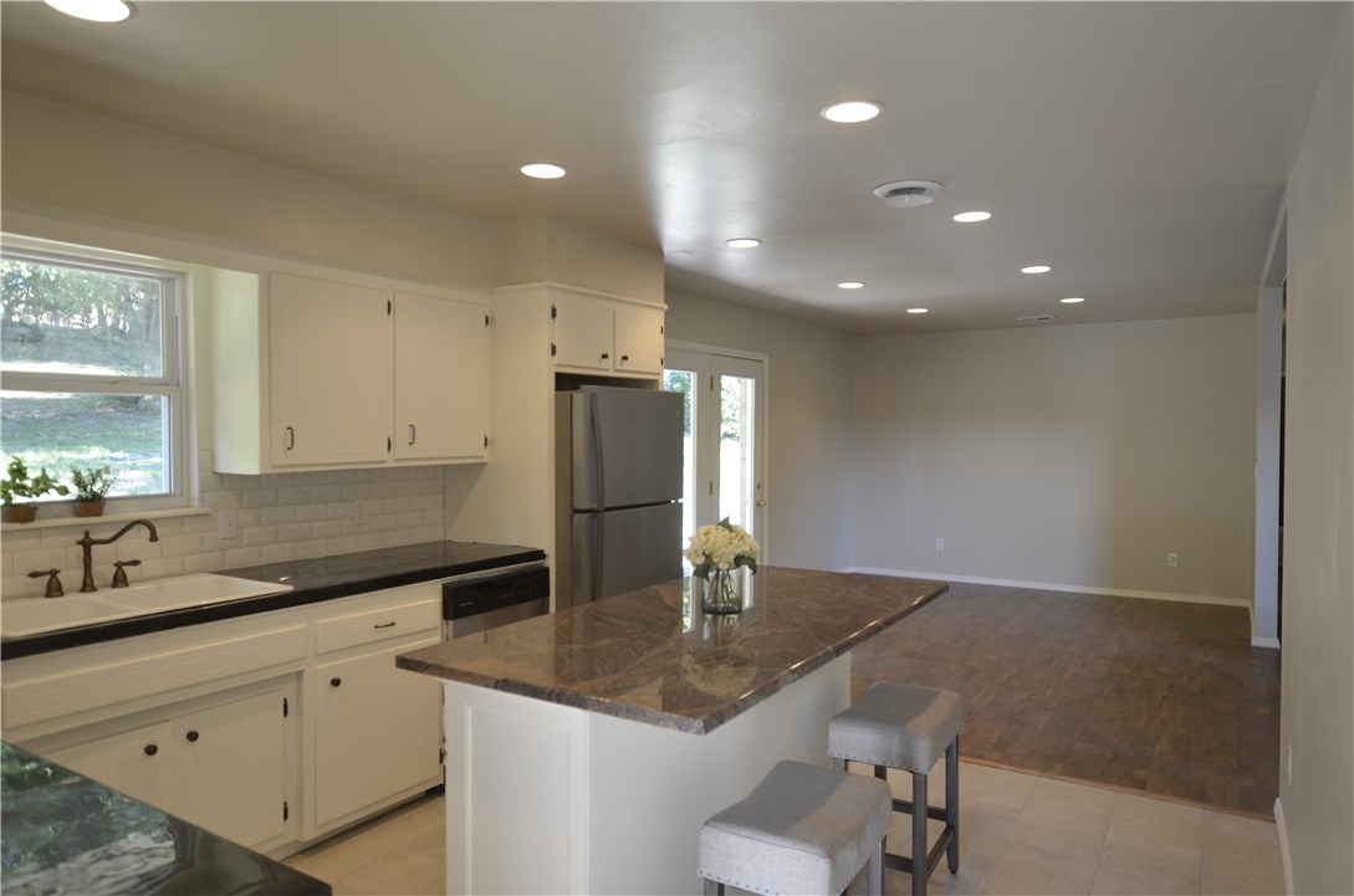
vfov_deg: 55.9
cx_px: 677
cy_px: 448
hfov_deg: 77.4
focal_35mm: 22
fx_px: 844
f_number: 3.5
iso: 250
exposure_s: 1/40
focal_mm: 15
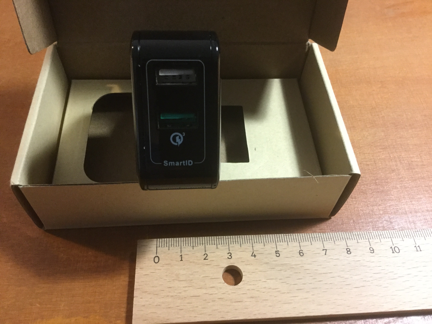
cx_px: 216
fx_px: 387
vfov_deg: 45.4
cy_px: 162
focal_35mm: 31
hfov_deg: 58.4
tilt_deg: -53.3
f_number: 2.4
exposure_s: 1/17
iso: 200
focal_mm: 3.3
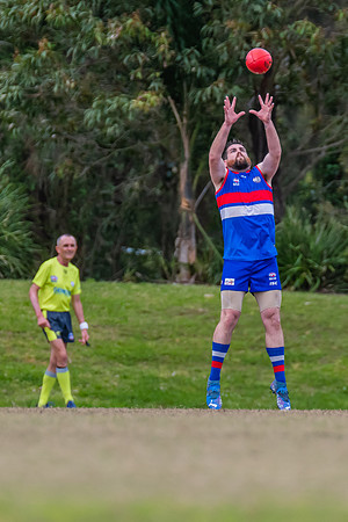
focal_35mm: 784
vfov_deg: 2.6
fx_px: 11365
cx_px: 182
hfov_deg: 1.8
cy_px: 232
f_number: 5
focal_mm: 330
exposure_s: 1/2000
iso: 800
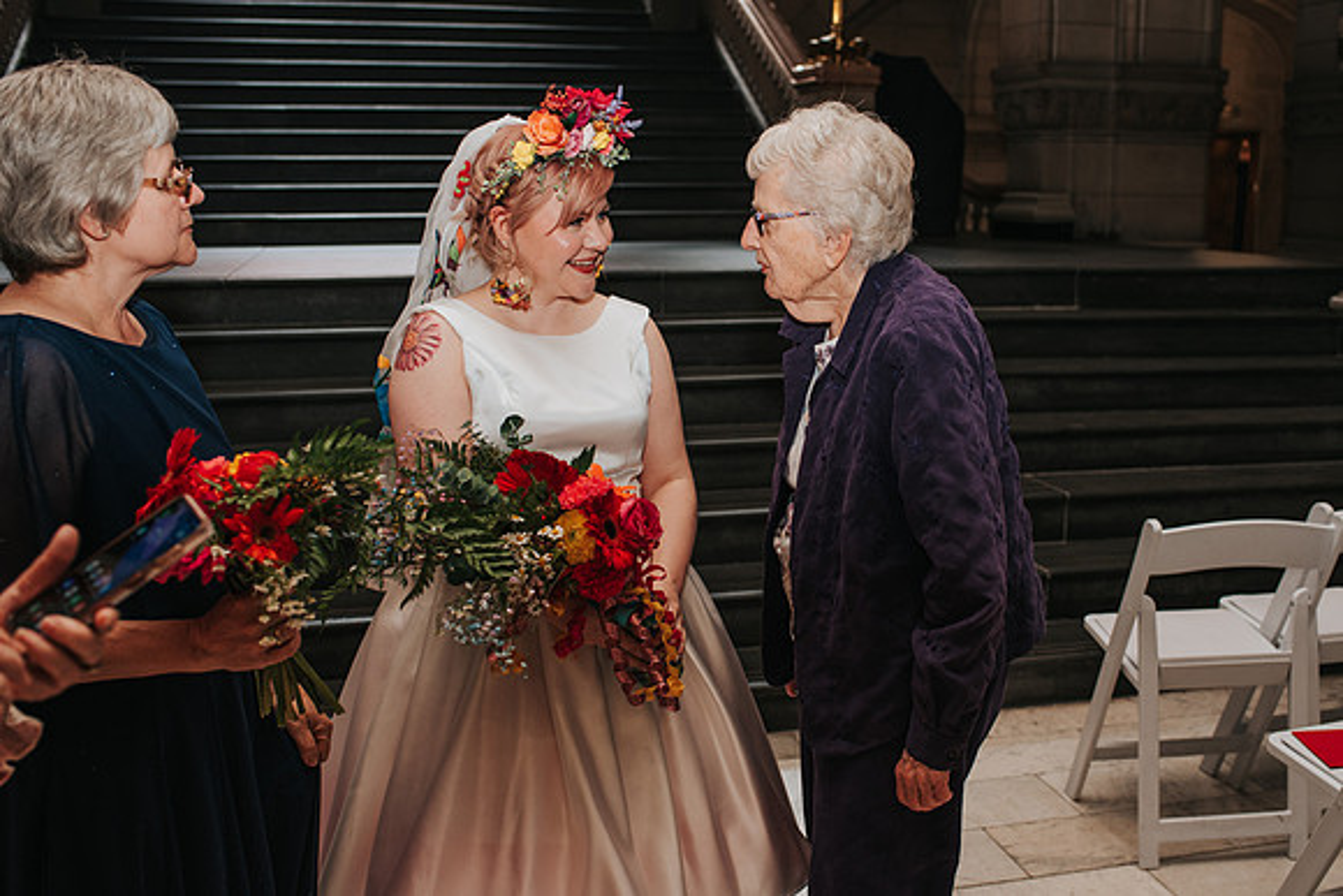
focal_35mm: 39
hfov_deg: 49.5
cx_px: 747
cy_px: 448
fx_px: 1452
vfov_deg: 34.3
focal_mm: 35
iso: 1000
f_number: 4
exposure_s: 1/160
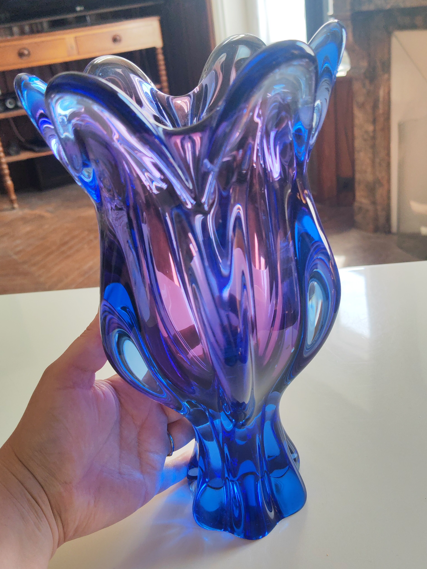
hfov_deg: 36.8
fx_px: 641
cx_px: 214
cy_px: 284
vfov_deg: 47.9
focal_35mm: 39
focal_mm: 5.53
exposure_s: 1/160
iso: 50
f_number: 1.8
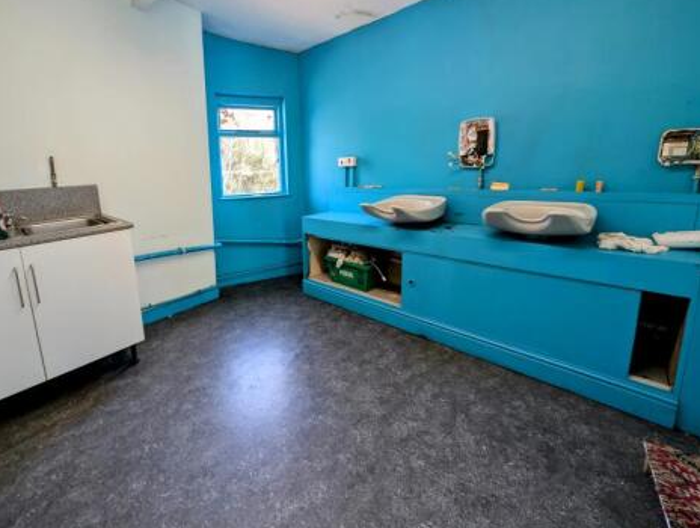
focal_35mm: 15
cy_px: 223
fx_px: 304
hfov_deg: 97.0
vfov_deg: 81.4
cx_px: 288
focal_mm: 2.23
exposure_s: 1/41
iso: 51
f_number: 1.95
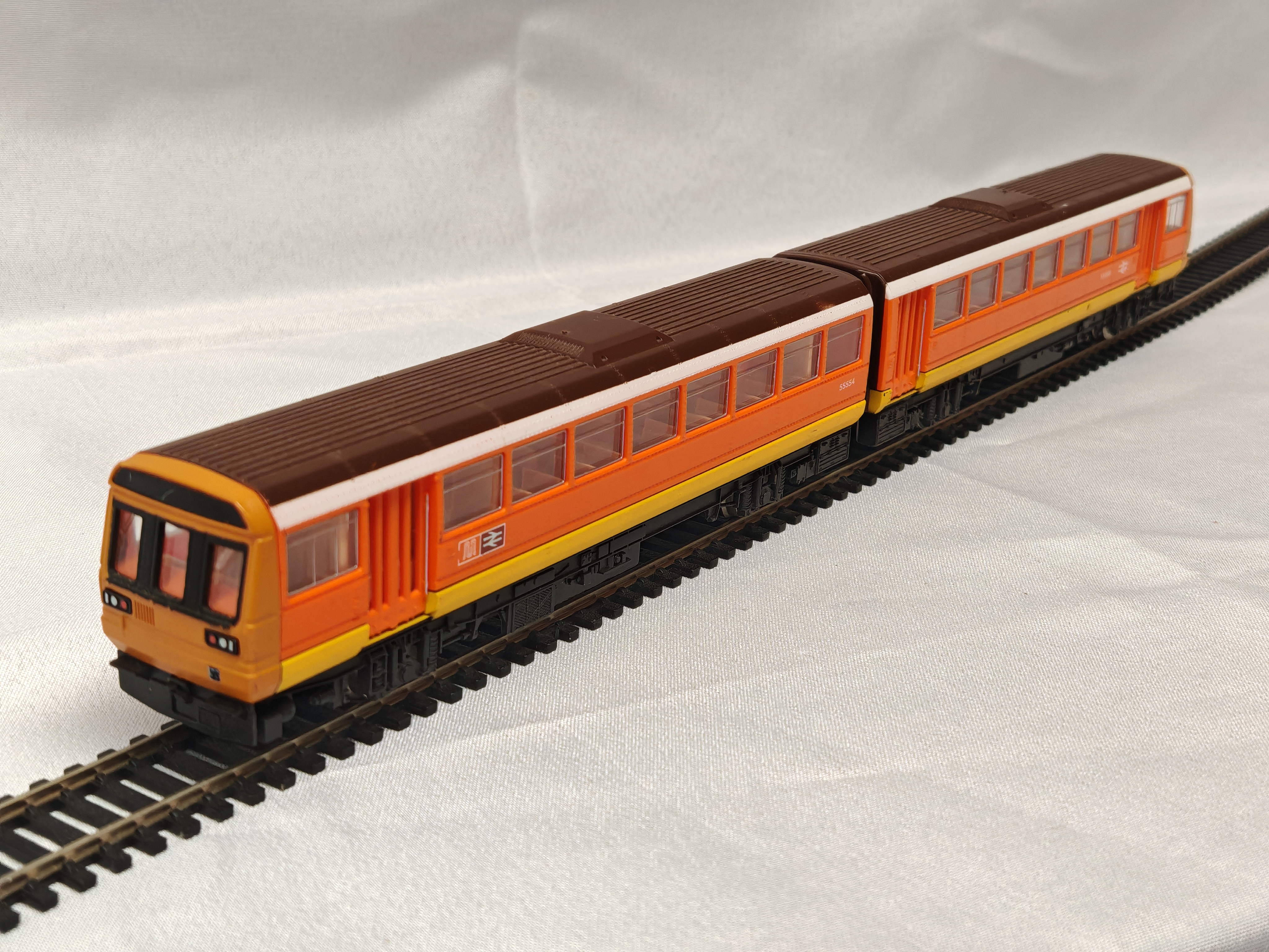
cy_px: 476
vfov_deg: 27.0
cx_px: 634
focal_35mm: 54
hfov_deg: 35.5
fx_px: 1980
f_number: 1.9
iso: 160
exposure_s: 1/100
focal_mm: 6.67
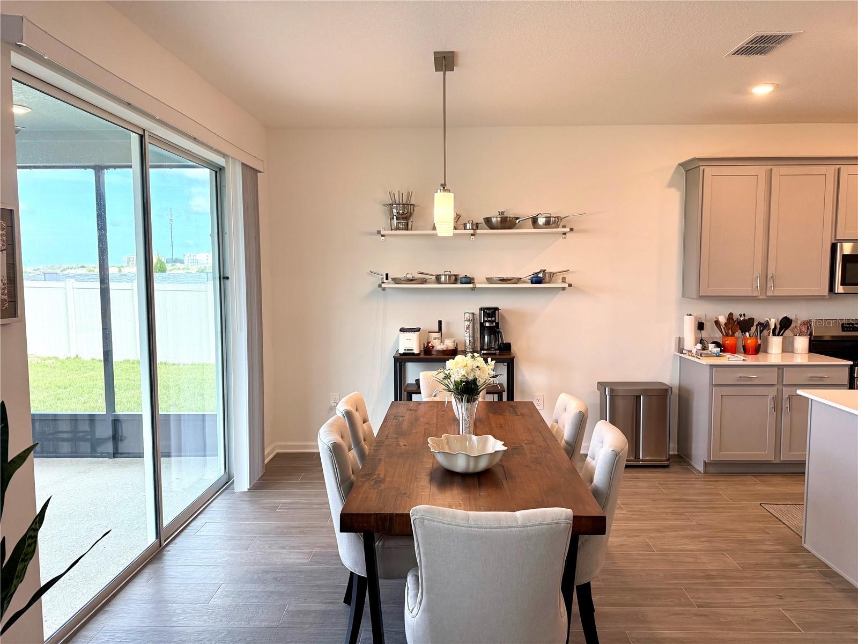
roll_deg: +0.4
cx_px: 429
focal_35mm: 24
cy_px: 322
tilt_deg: -3.0
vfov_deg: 56.8
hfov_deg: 71.6
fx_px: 595
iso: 160
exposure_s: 1/240
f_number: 1.78
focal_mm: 6.76
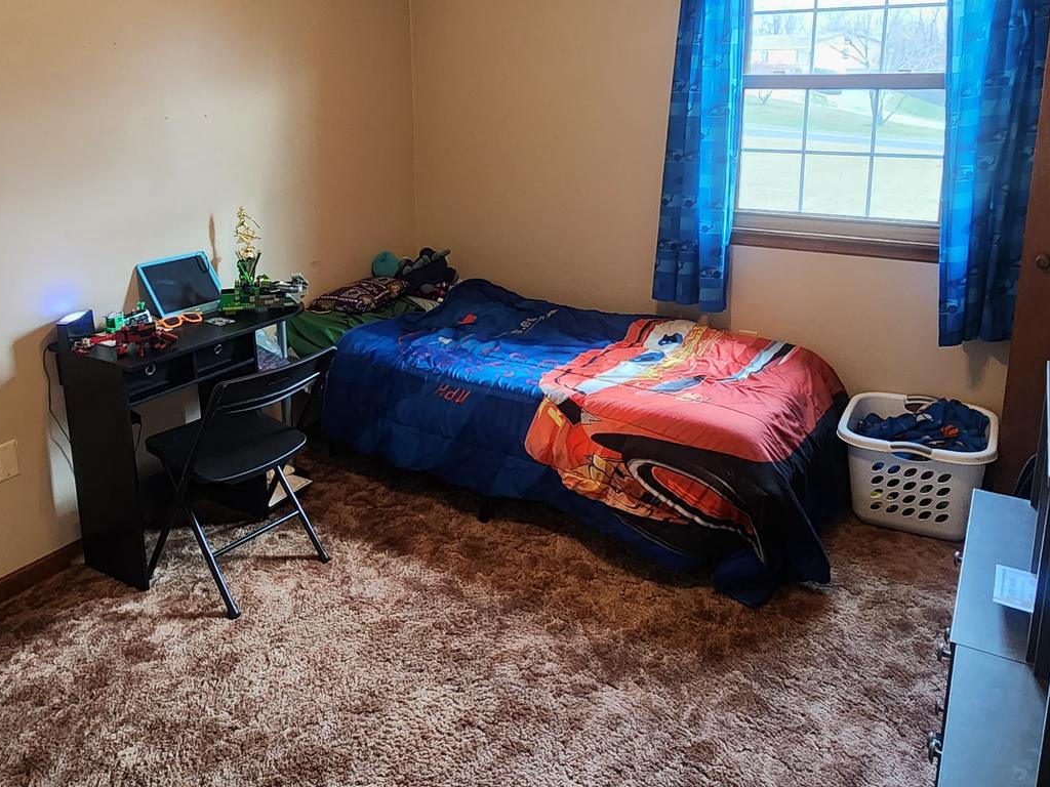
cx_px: 493
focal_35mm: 26
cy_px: 262
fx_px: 789
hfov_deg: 67.2
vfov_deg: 52.1
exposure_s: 1/30
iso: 400
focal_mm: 2.2
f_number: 2.2
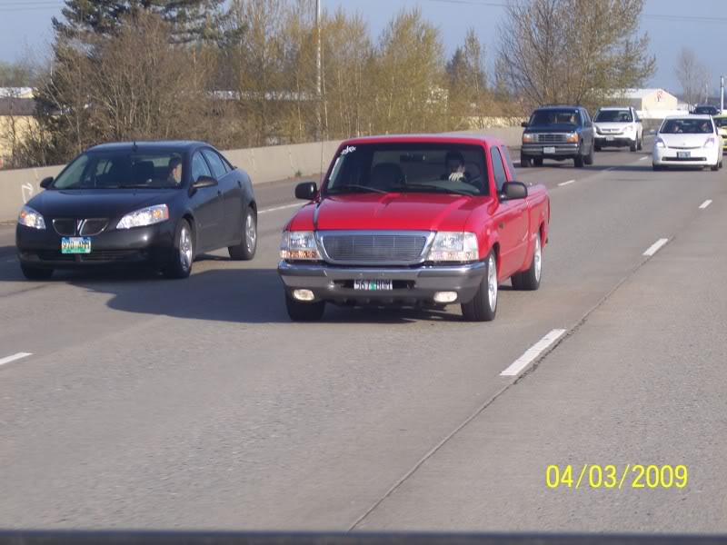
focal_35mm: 117
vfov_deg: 12.7
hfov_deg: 16.8
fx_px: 2457
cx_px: 364
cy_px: 272
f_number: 4.8
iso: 100
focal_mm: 24
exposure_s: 1/350
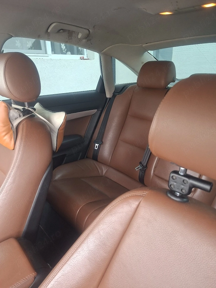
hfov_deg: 58.9
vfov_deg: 73.9
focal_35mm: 23
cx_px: 108
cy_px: 144
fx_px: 191
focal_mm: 5.54
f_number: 1.8
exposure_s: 1/50
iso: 250
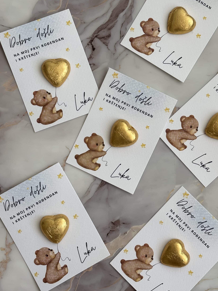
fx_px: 512
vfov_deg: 31.7
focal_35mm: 61
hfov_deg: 24.0
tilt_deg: -87.1
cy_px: 135
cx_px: 125
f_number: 1.6
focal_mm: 5.96
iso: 50
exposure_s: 1/121
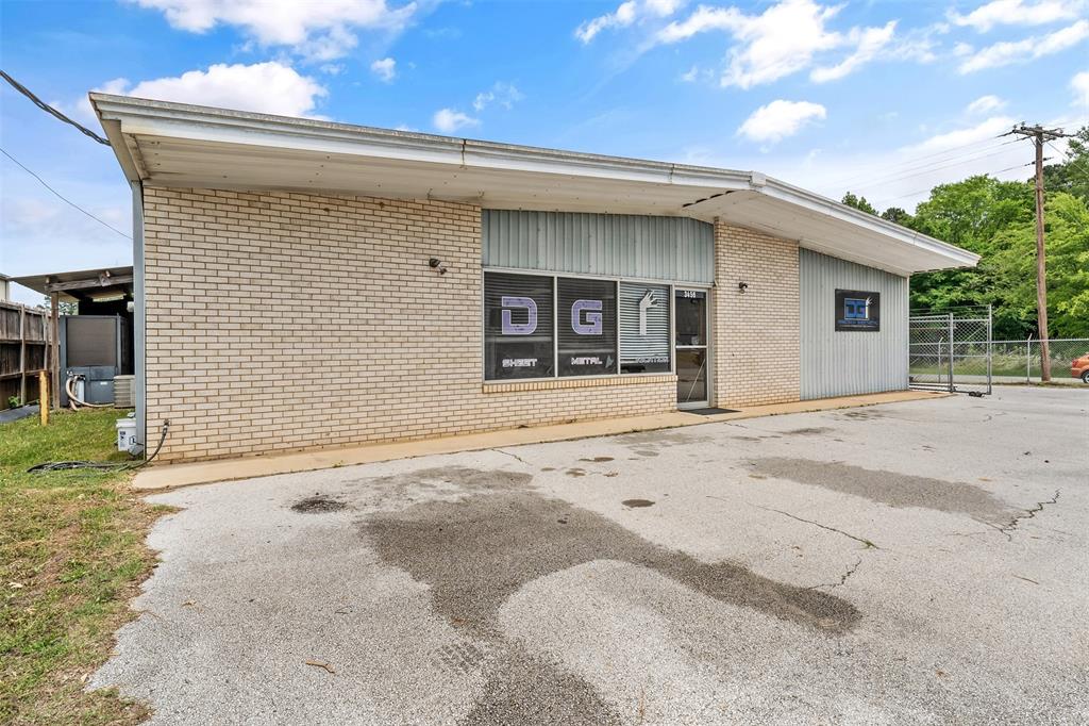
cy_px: 363
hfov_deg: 90.0
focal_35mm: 18
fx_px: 544
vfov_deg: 67.3
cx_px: 544
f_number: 16
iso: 800
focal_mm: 18
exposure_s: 1/500
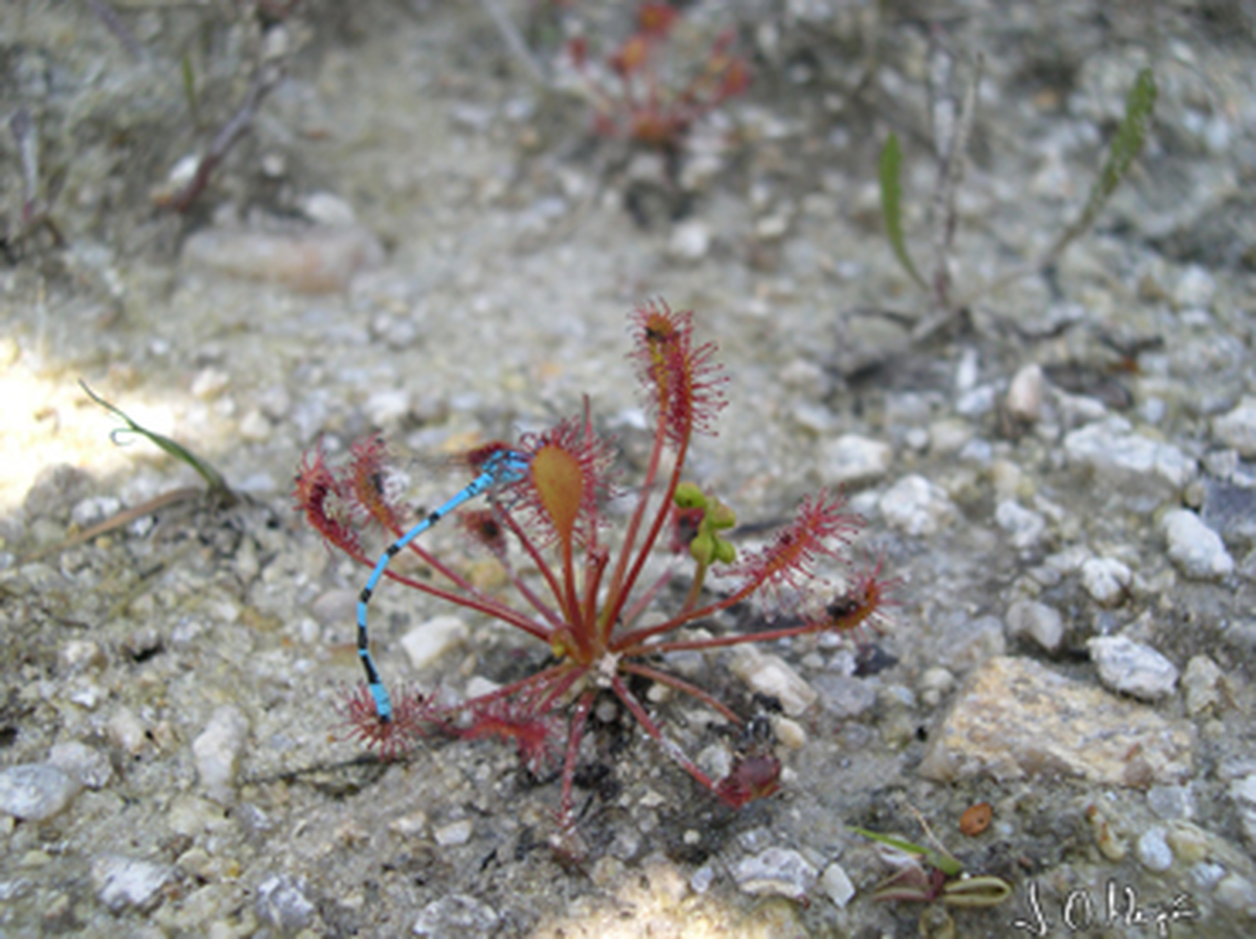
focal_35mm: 38
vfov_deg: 37.7
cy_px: 470
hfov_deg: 49.0
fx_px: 1377
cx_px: 628
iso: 100
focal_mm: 8
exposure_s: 1/458
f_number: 2.8
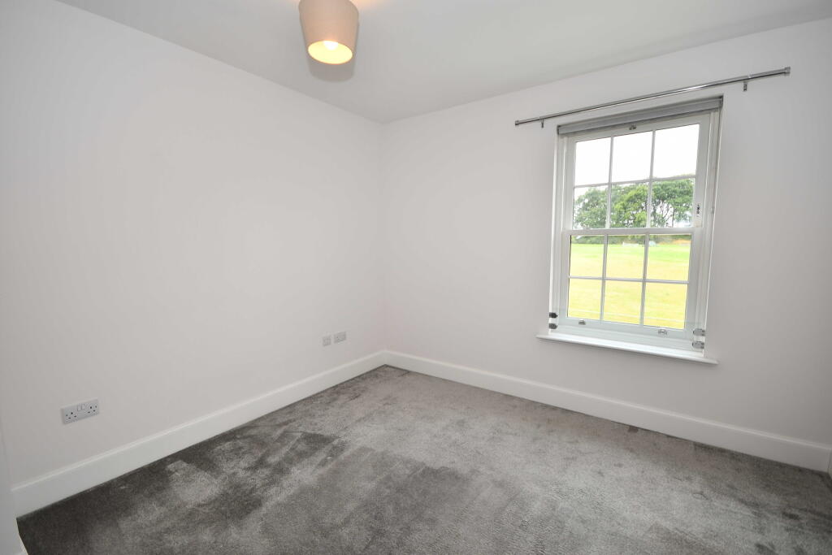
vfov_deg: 77.3
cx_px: 416
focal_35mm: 15
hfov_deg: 100.4
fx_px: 347
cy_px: 278
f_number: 4.5
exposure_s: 1/80
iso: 200
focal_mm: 10
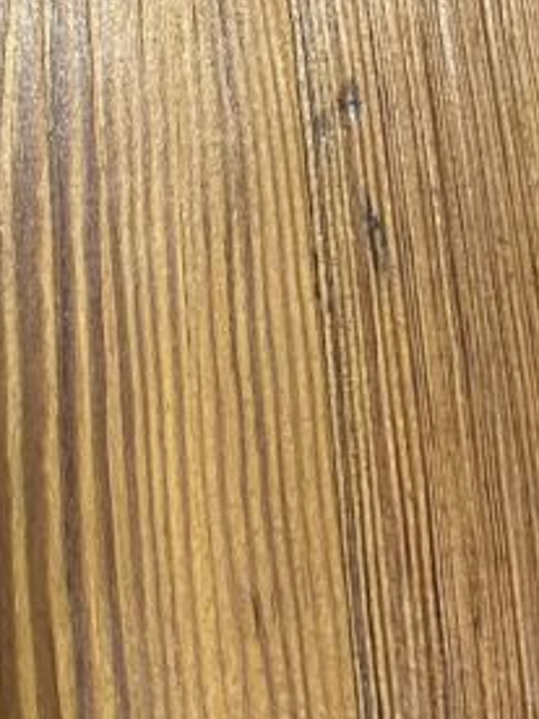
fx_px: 2346
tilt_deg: -66.1
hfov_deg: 13.1
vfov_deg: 16.6
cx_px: 156
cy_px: -169
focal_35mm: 113
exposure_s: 1/60
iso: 125
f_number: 1.5
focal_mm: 5.7
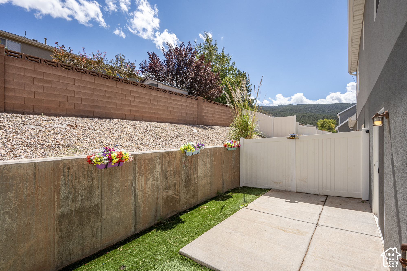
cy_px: 136
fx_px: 186
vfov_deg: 72.0
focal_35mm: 16
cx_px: 204
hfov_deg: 95.0
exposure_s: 1/320
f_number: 14
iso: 320
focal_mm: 16.5
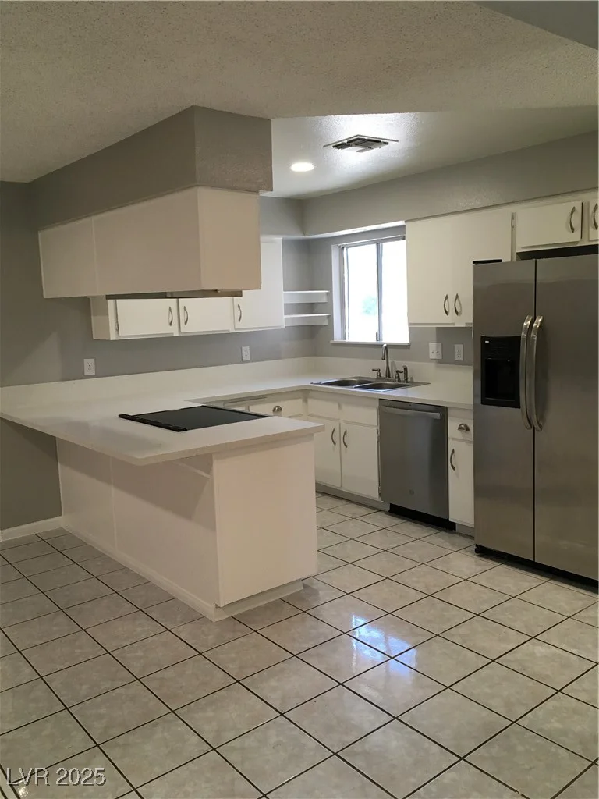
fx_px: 669
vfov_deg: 61.7
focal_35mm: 29
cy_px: 400
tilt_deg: -7.0
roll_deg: +2.7
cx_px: 300
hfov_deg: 48.2
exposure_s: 1/30
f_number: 2.2
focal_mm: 4.15
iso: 40
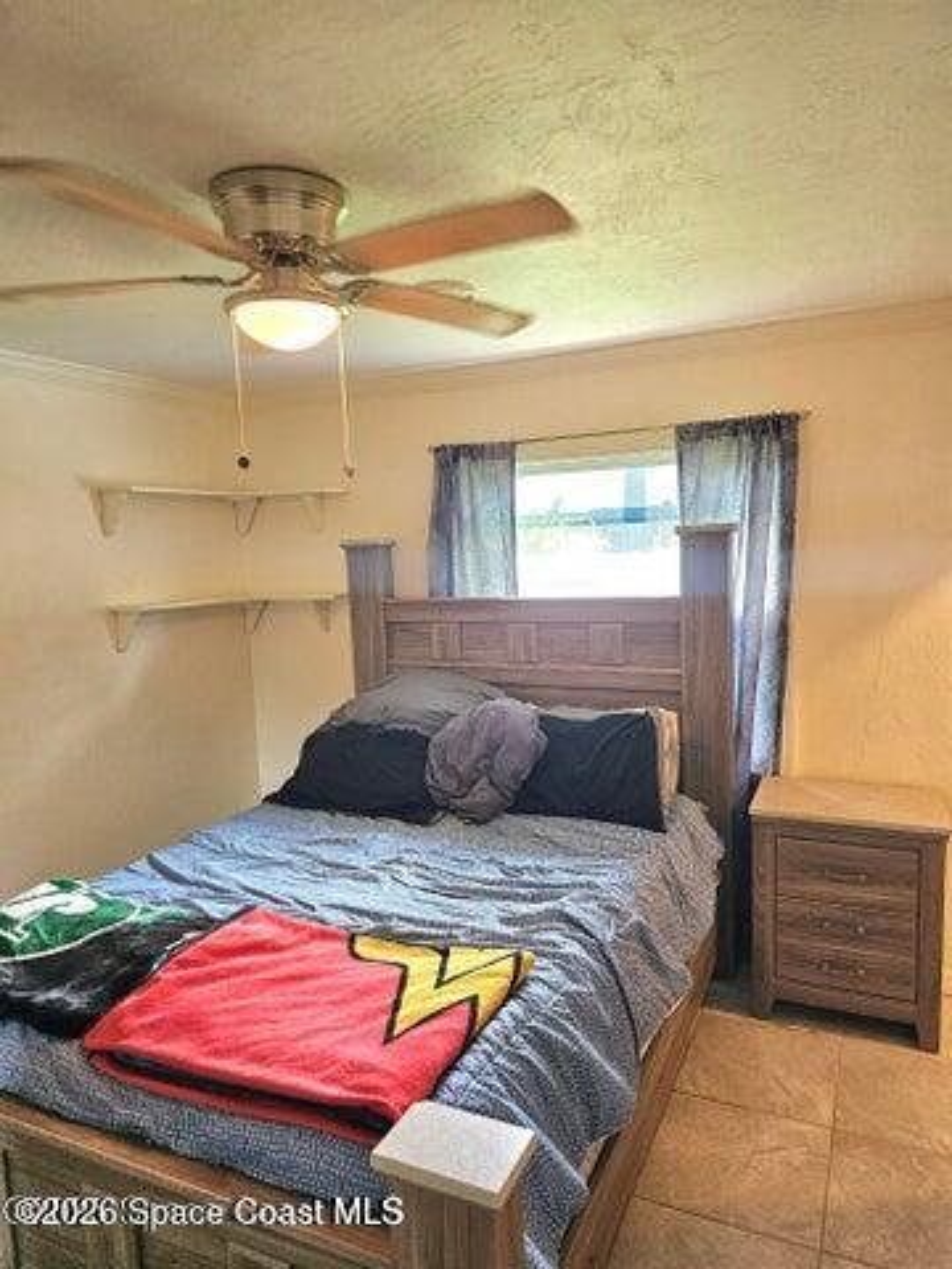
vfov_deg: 73.9
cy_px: 634
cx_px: 476
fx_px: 843
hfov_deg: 58.9
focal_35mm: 23
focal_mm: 6.3
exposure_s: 1/120
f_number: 1.7
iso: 500
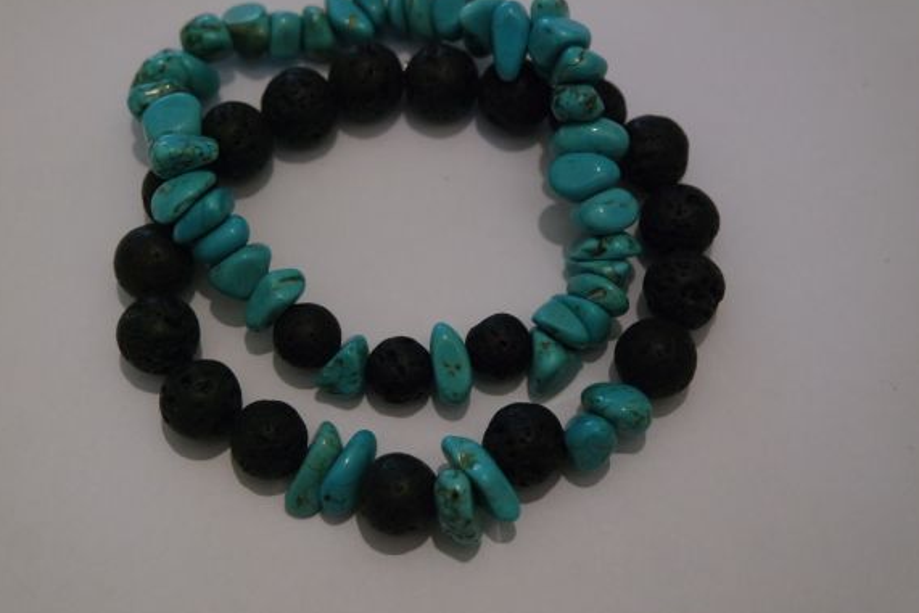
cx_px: 446
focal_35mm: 63
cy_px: 302
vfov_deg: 21.6
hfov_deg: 31.9
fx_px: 1609
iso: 3200
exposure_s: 1/80
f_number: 5
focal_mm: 39
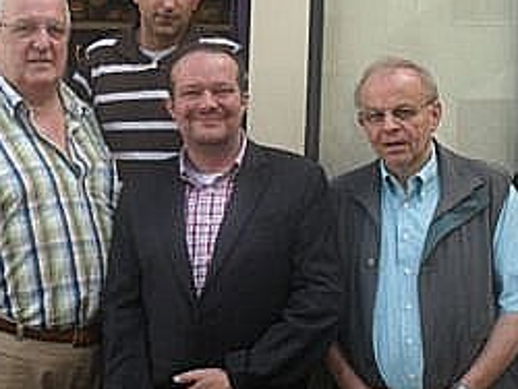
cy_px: 155
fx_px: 839
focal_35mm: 56
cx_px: 189
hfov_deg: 34.1
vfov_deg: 26.1
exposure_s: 1/180
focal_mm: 6.3
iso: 100
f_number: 3.2
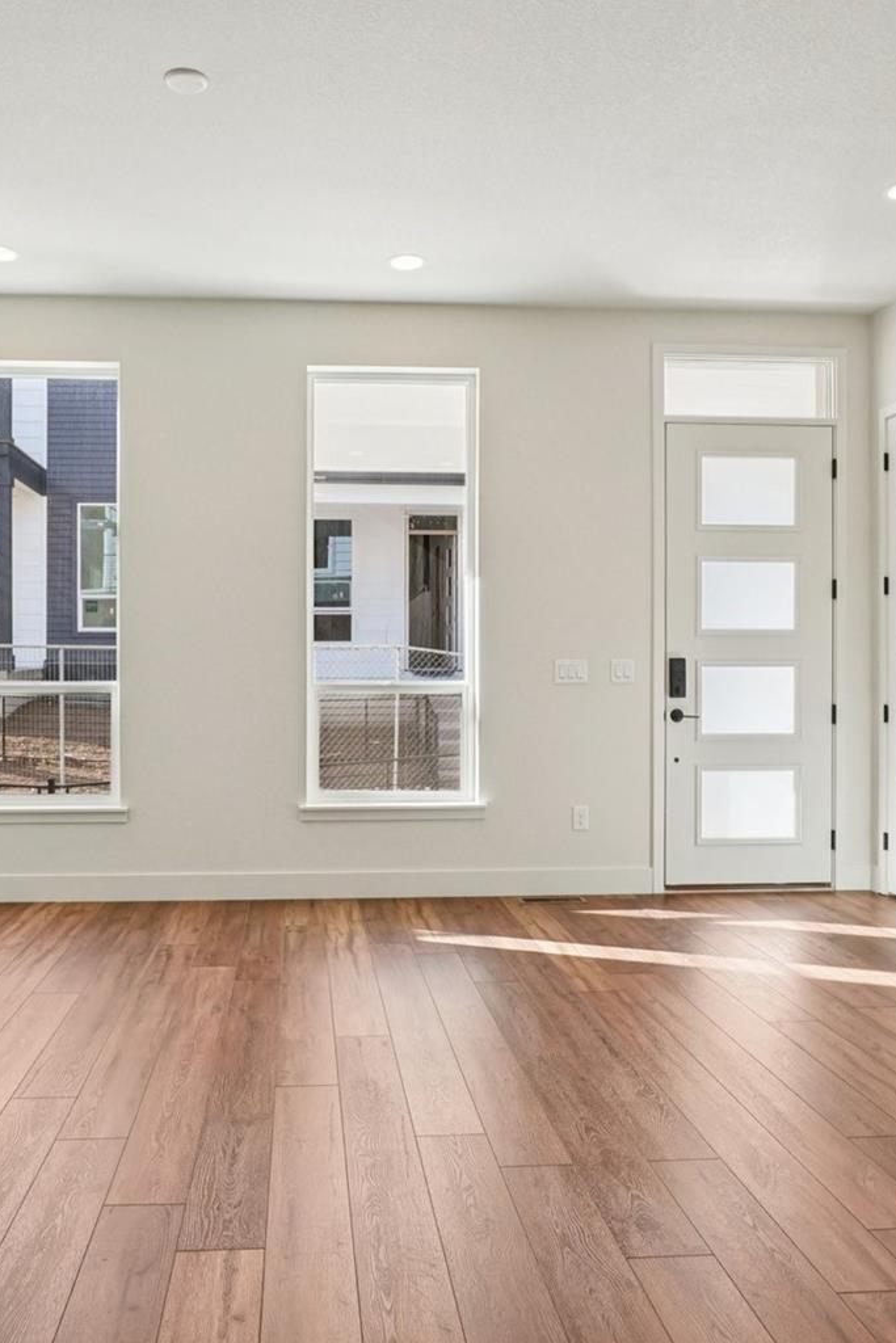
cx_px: 370
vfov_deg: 69.8
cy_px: 668
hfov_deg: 49.7
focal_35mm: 26
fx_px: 962
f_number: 8
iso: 100
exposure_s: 1/30
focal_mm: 11
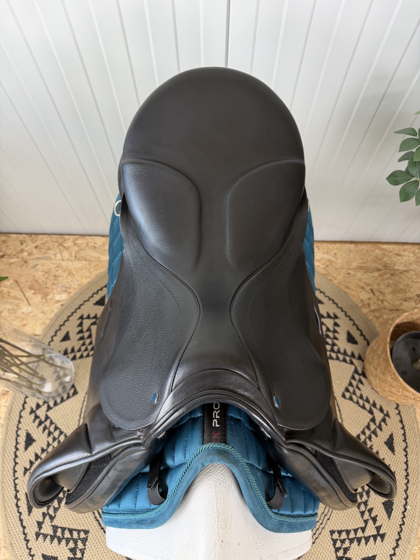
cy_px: 280
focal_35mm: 24
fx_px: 388
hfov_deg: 56.8
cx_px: 210
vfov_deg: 71.6
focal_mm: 6.76
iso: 100
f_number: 1.78
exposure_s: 1/50
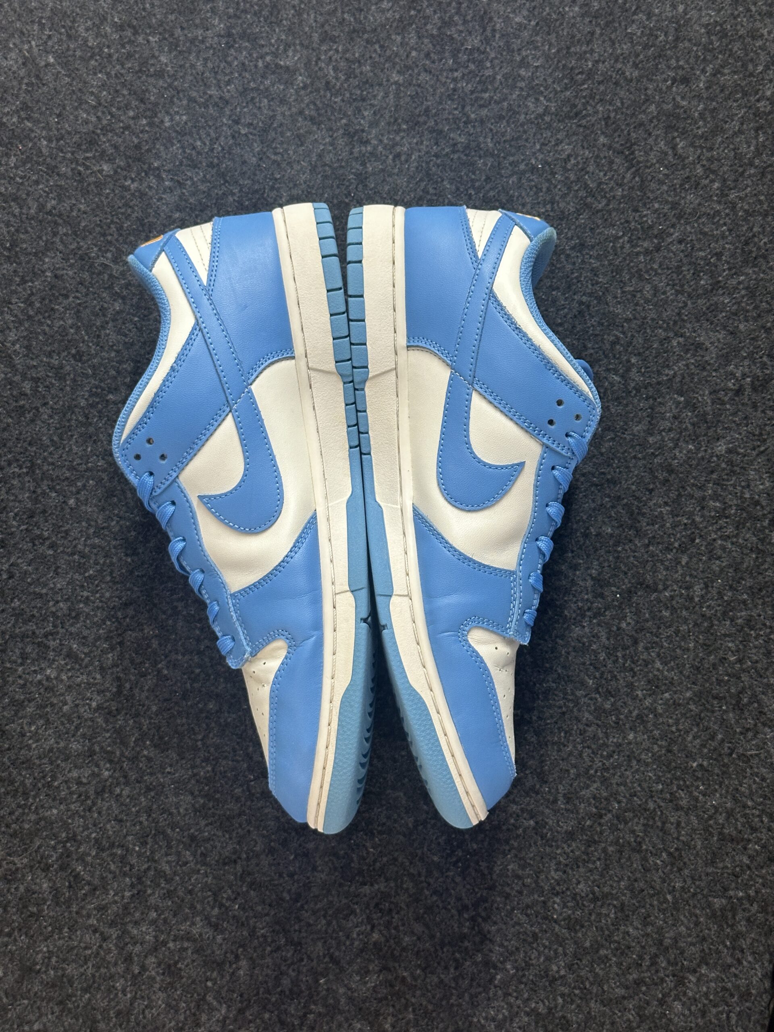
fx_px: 1431
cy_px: 516
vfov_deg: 39.7
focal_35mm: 48
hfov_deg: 30.3
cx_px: 387
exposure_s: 1/33
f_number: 1.78
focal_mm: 6.86
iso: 200
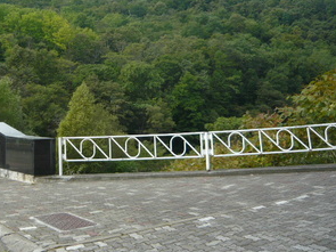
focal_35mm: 47
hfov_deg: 39.7
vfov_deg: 30.6
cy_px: 78
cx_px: 99
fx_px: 456
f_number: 2.8
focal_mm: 5.5
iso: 100
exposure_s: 1/500
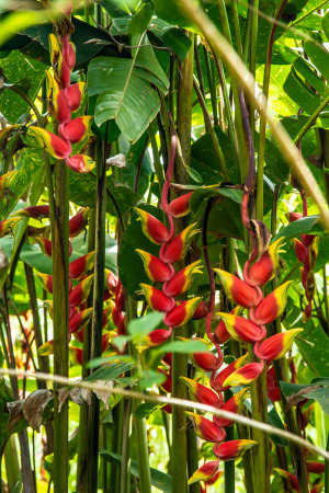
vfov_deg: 15.2
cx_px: 164
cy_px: 246
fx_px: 1850
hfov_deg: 10.2
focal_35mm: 135
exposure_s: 1/100
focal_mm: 135
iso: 1600
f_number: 10
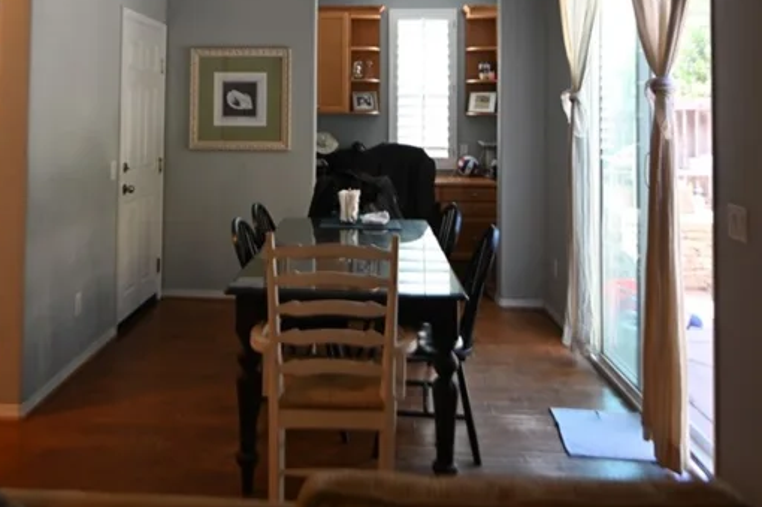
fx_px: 698
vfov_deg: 38.5
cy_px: 109
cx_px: 317
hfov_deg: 57.0
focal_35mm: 33
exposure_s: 1/30
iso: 200
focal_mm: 20
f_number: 3.2
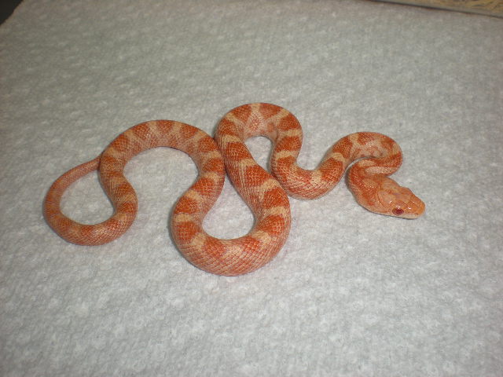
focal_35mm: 38
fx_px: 552
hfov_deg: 49.0
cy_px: 188
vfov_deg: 37.7
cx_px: 252
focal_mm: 6.3
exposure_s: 1/33.4
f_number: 4.6
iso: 64
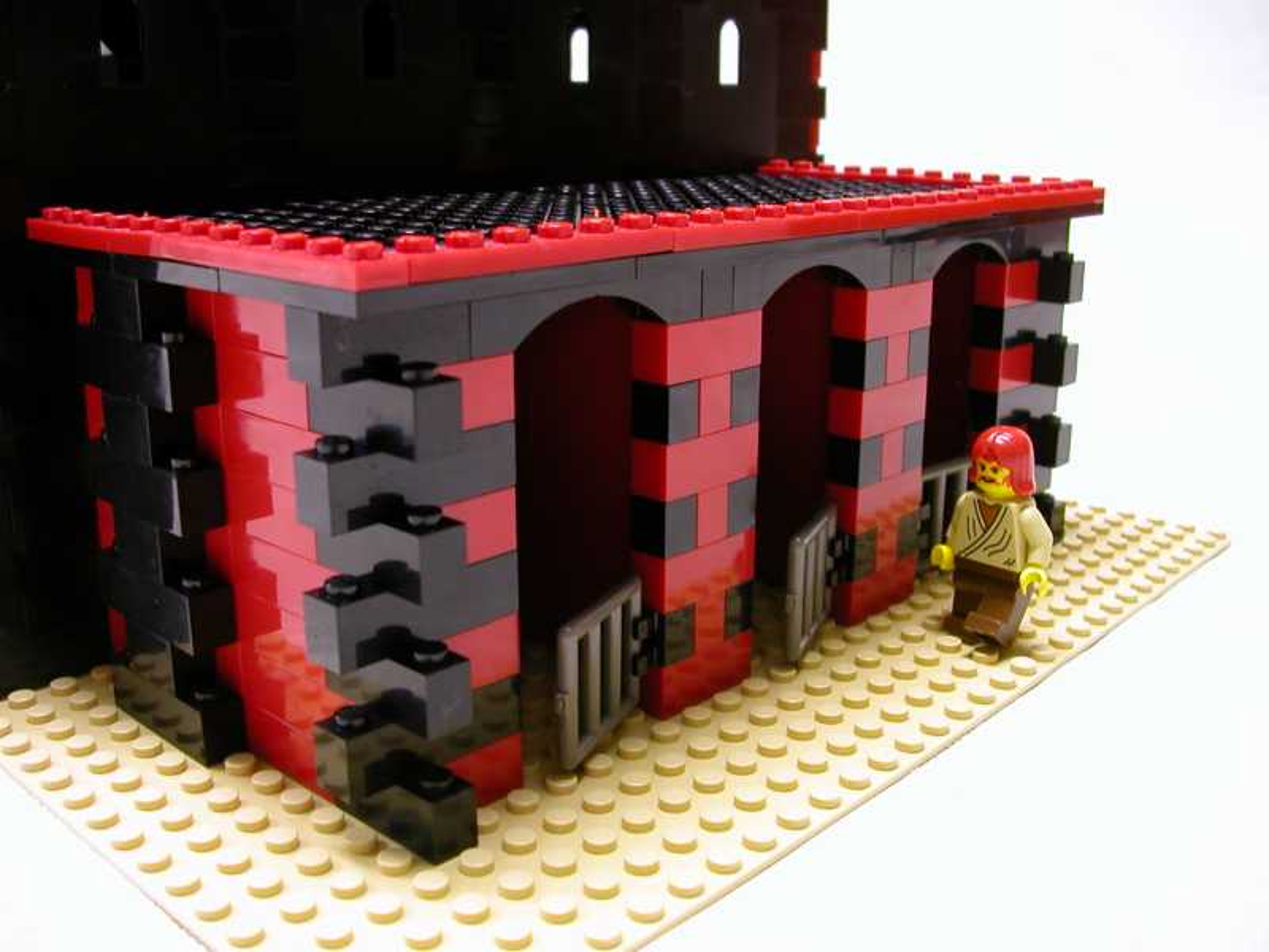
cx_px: 634
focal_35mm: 37
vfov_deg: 38.7
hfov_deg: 50.1
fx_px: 1356
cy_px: 476
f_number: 2.7
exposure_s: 1/6
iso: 100
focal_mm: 5.6
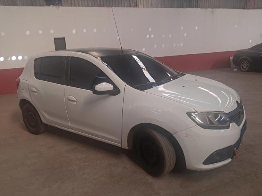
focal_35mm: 27
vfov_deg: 51.4
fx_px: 204
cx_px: 131
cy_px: 98
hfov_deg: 65.3
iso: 80
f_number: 1.8
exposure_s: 1/50
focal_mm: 4
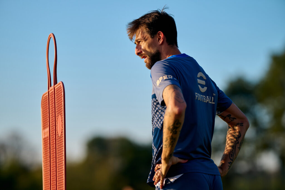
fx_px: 1069
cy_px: 95
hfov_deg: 15.2
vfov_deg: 10.2
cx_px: 142
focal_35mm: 135
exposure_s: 1/4000
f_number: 1.8
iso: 140
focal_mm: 135
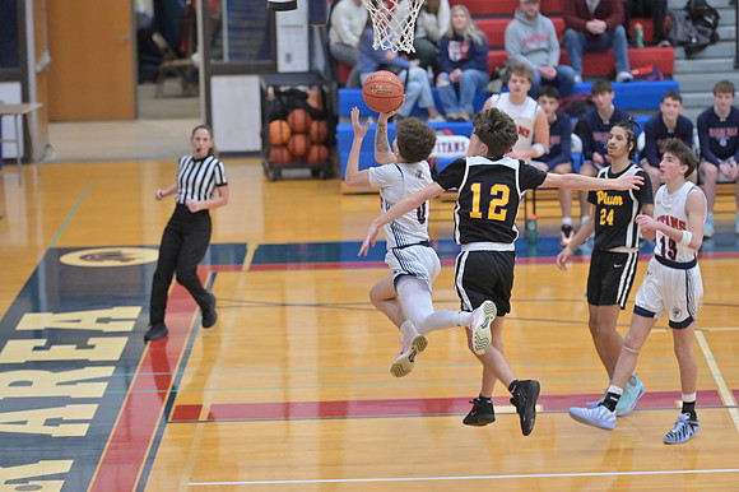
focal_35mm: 165
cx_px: 370
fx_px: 3385
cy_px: 246
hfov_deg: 12.5
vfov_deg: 8.3
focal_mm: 165
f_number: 4
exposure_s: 1/800
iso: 5000
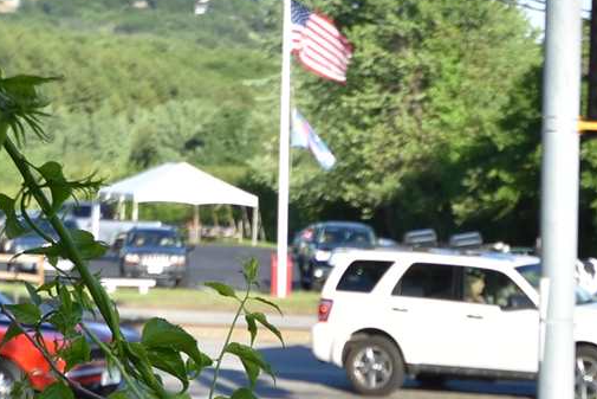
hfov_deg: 13.9
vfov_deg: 9.3
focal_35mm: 146
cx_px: 573
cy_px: 431
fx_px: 2422
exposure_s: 1/500
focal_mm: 24
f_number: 8
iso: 320
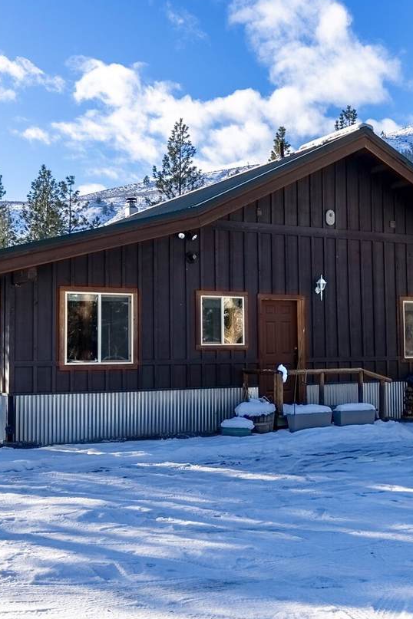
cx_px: 248
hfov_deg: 28.5
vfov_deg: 41.8
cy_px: 297
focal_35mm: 47
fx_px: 811
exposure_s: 1/8000
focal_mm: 29.7
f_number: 16
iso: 100
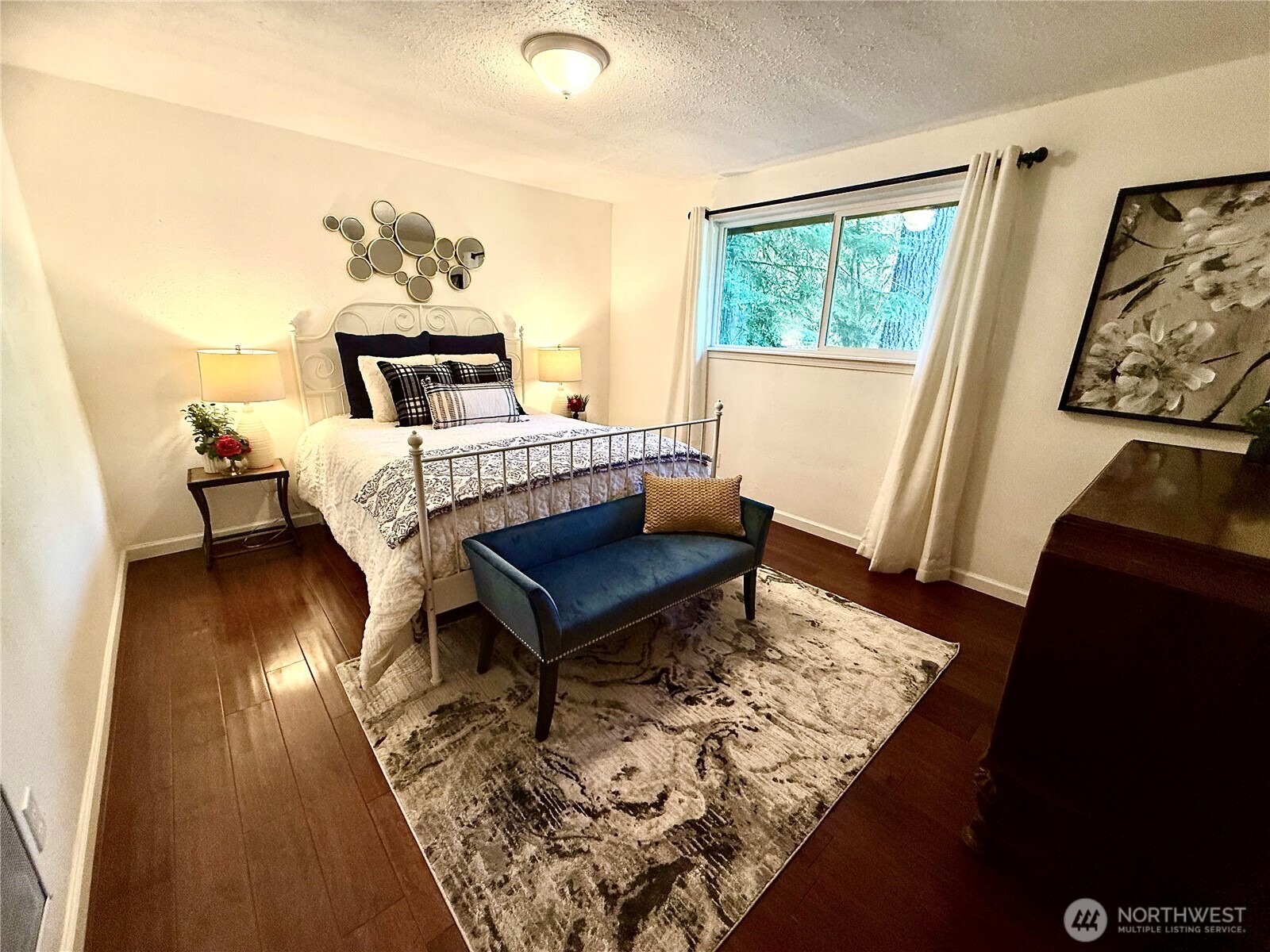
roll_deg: -2.7
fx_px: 514
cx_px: 635
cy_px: 476
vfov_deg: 85.7
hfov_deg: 102.1
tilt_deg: -16.4
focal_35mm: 14
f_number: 2.2
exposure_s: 1/120
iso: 250
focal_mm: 2.22
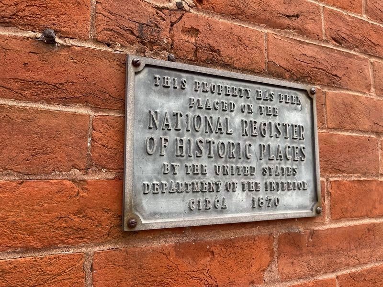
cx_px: 192
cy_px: 144
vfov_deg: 53.1
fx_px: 288
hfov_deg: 67.3
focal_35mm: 26
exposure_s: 1/172
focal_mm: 5.1
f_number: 1.6
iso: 50
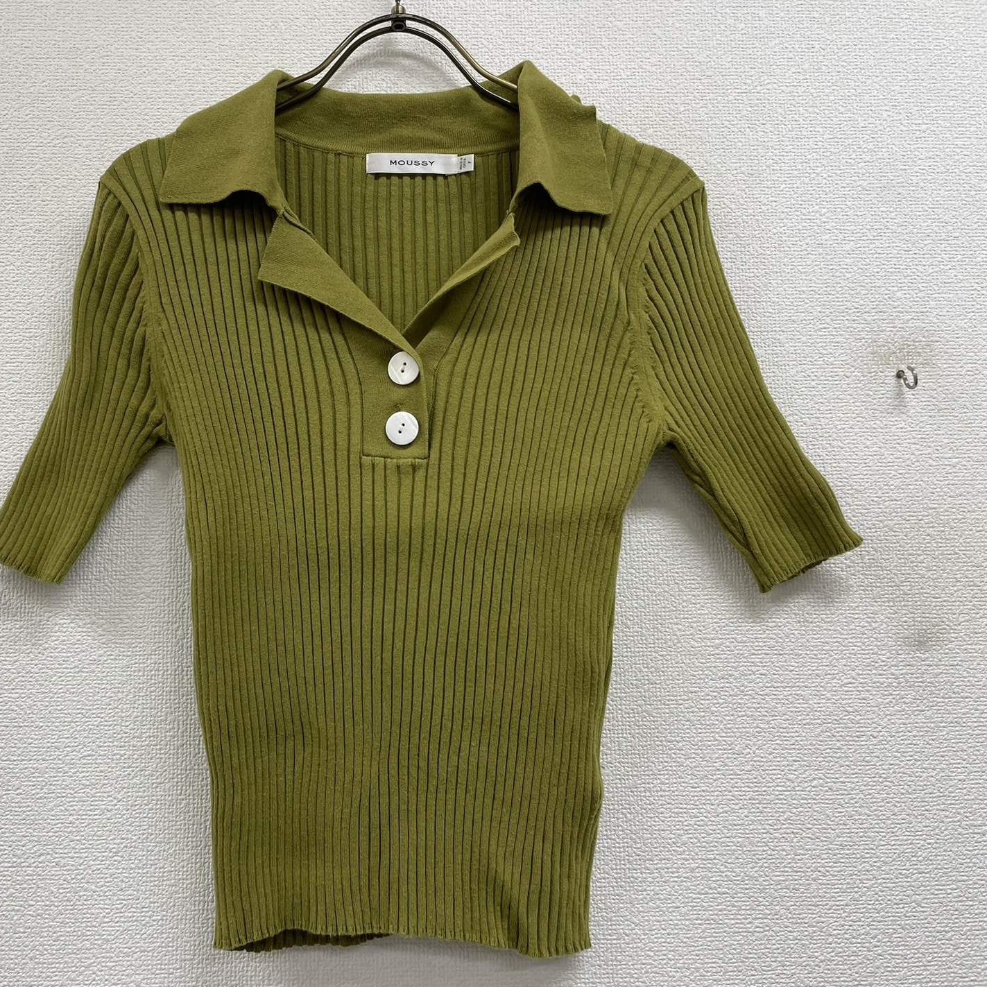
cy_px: 497
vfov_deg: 52.5
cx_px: 361
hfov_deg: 51.9
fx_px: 1000
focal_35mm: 31
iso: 80
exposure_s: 1/121
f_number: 1.6
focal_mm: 4.2
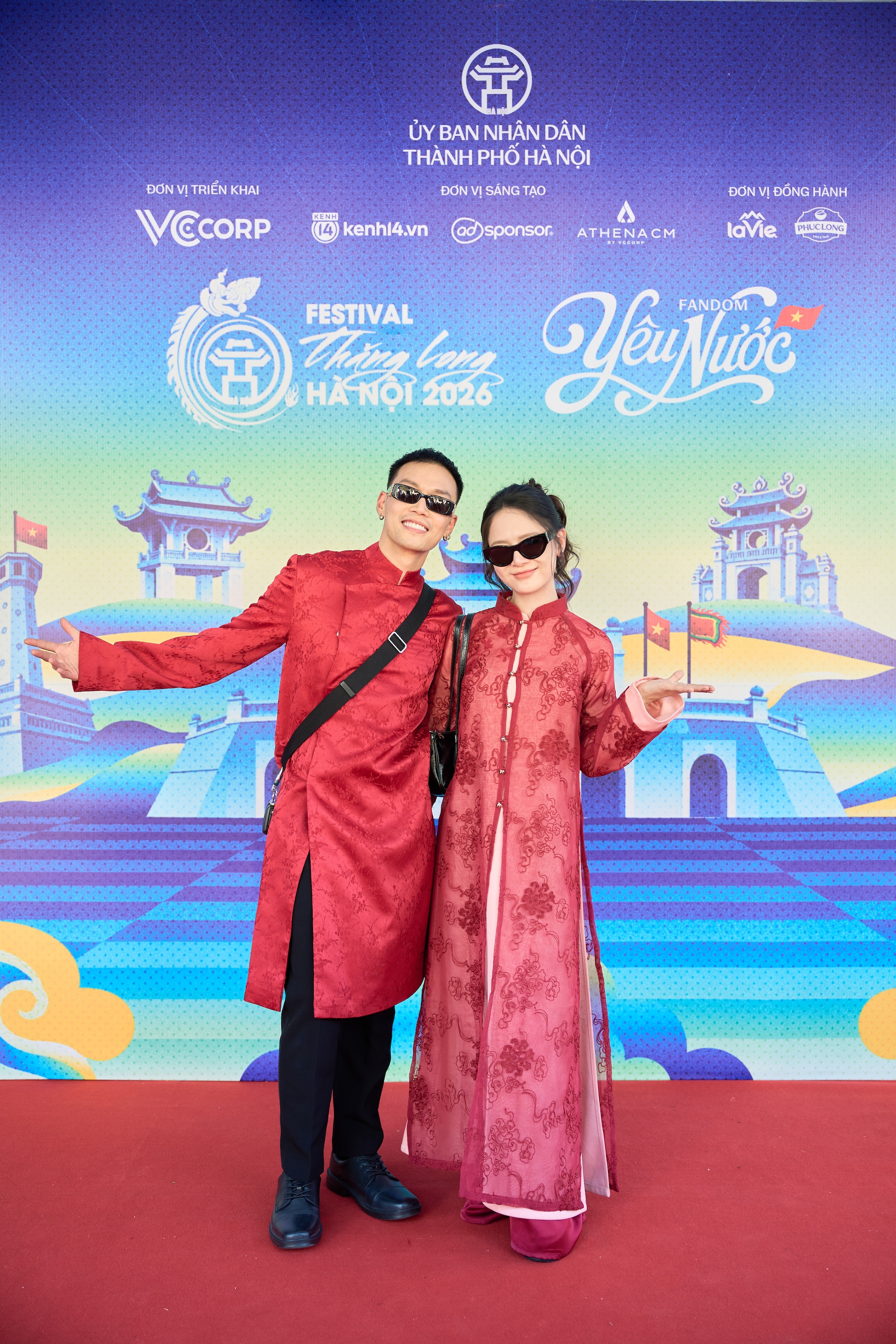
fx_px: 1344
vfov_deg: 53.1
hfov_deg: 36.9
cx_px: 448
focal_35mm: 36
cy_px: 672
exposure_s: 1/125
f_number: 2.8
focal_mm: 36
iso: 400
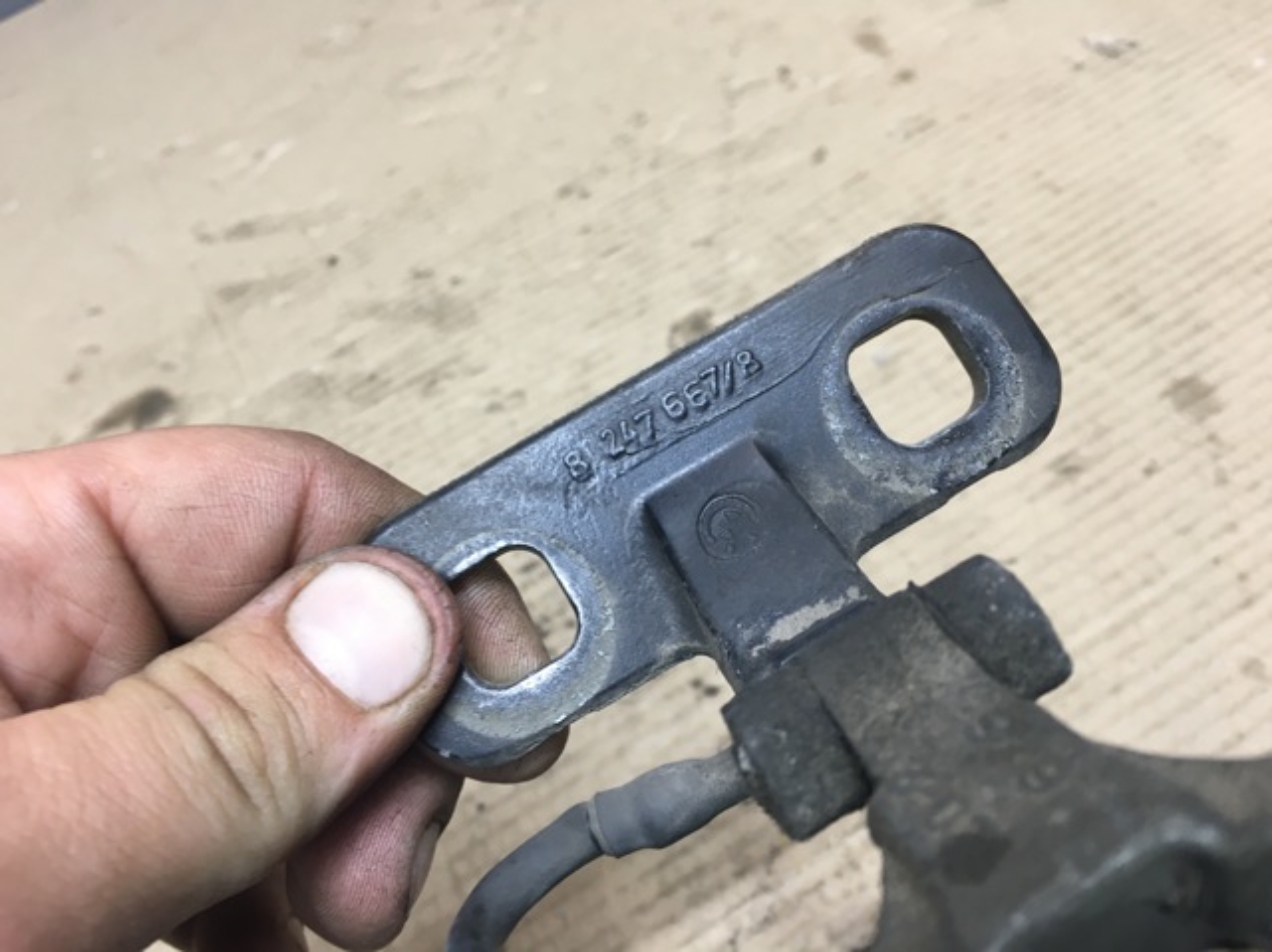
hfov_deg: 61.7
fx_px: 1065
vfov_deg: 48.2
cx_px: 636
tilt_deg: -48.6
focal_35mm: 29
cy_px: 476
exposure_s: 1/33
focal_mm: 4.15
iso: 80
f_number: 2.2
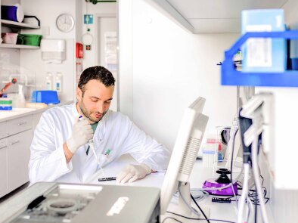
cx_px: 121
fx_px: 353
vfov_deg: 35.1
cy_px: 119
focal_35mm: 41
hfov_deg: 45.6
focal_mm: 35
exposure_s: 1/320
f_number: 2.8
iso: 640
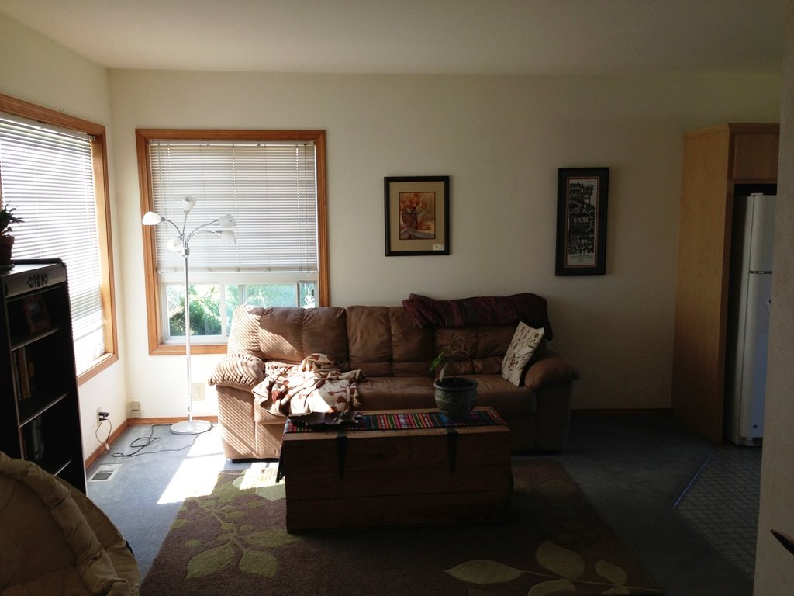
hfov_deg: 55.4
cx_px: 397
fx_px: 757
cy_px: 298
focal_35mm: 33
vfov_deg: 42.9
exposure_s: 1/40
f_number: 2.4
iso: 50
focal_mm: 4.13
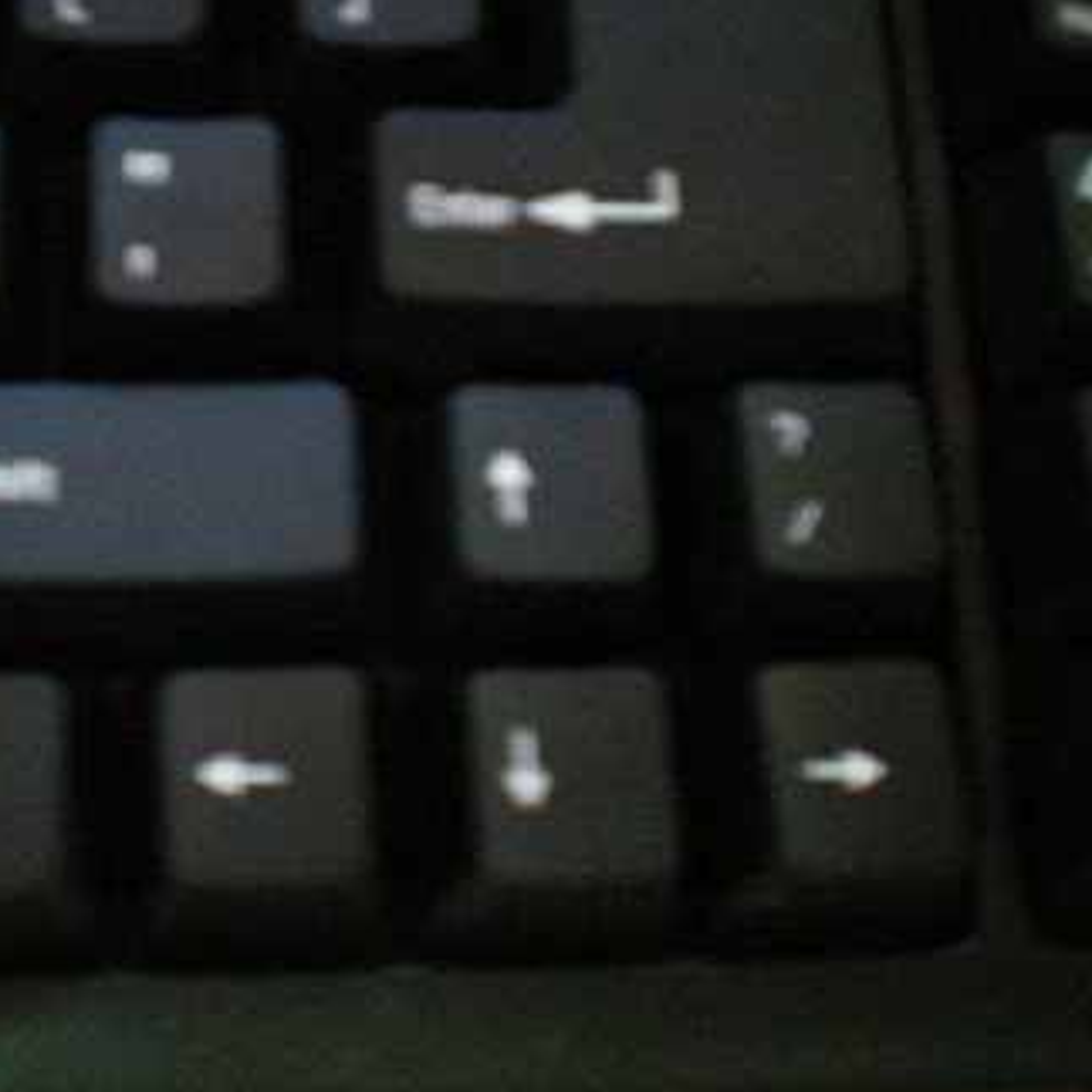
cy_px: 499
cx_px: 301
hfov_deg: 32.9
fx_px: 1820
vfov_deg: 33.4
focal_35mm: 51
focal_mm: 6.3
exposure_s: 1/2
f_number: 3.1
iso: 400
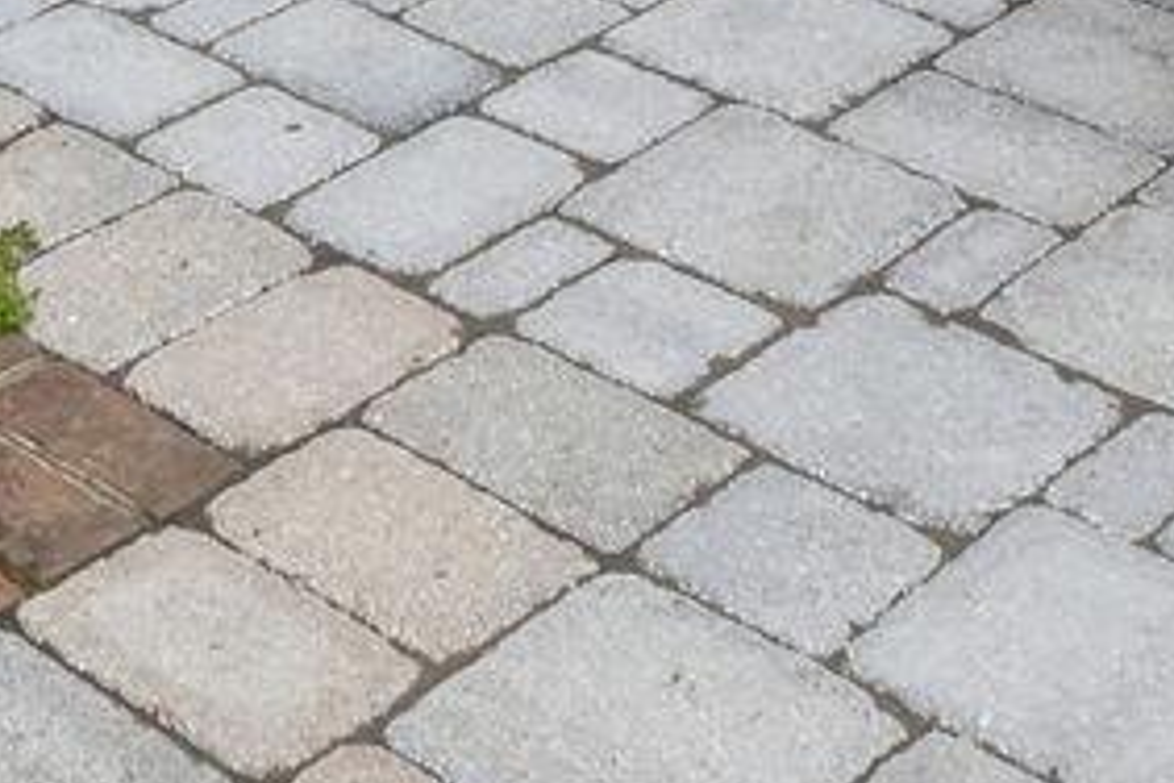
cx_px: 196
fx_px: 3196
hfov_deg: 20.5
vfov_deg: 11.3
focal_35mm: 98
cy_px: -1183
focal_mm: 16
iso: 400
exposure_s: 1/100
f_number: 8
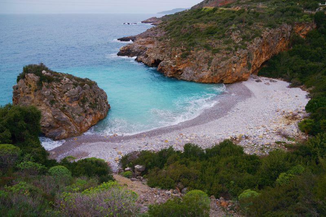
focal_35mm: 28
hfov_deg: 65.5
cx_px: 163
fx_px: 254
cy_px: 108
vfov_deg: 46.4
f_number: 7.1
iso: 100
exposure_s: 1/160
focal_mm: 28
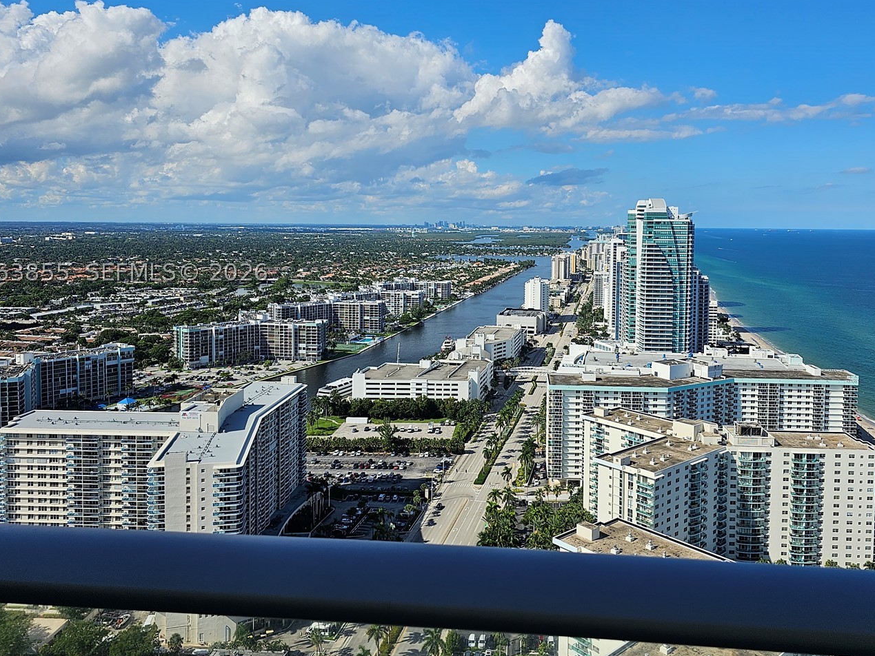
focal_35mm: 29
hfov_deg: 61.5
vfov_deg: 48.0
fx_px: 733
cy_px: 272
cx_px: 479
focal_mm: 6.3
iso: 12
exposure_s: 1/1429
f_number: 1.7
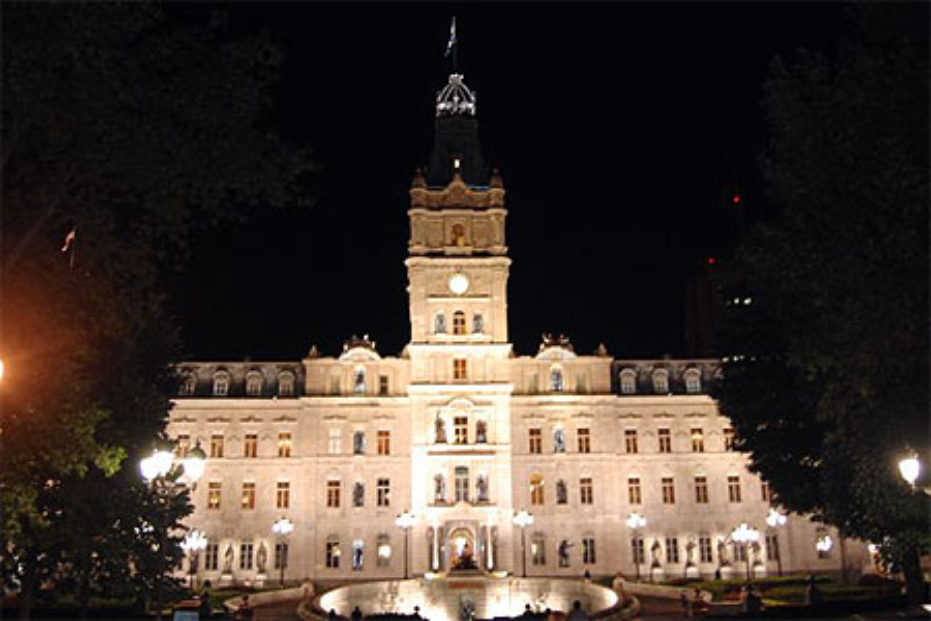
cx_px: 466
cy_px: 310
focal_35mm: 39
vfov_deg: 34.2
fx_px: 1009
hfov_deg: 49.6
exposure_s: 1/5
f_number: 4.2
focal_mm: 26
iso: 800
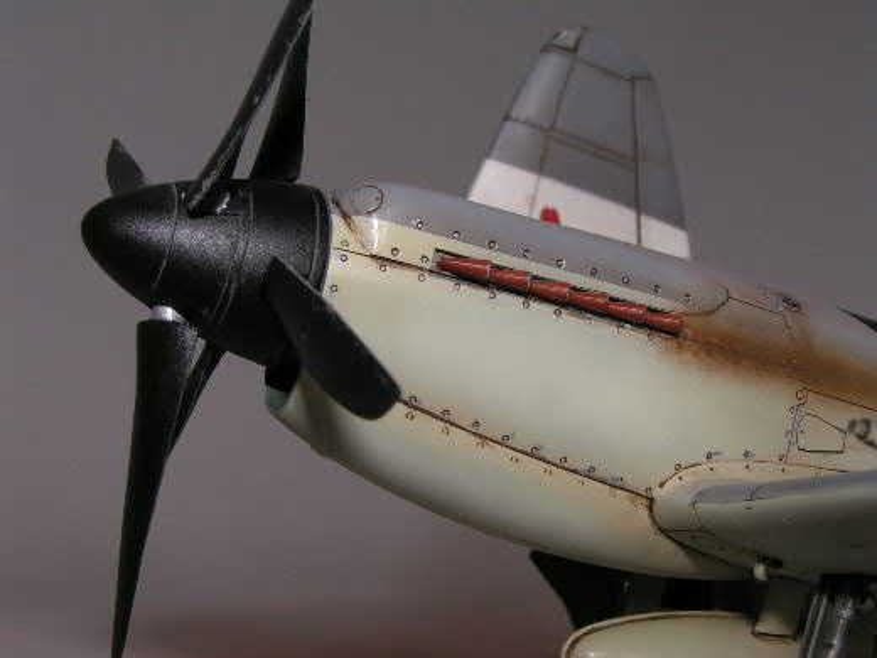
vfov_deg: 23.3
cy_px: 329
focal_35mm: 63
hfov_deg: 30.7
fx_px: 1596
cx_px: 438
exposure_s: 1/20
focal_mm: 9.7
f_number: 8
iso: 100
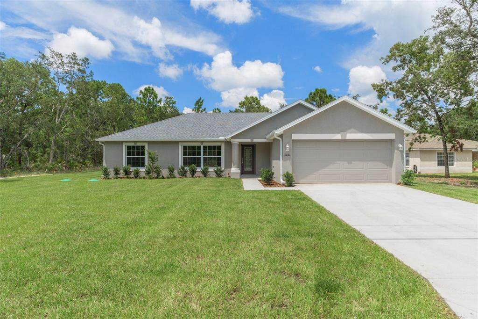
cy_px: 160
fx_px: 279
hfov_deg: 81.2
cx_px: 239
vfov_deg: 59.5
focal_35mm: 21
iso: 320
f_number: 8
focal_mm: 14
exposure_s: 1/800
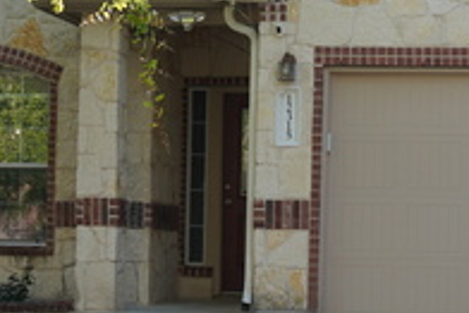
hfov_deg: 14.9
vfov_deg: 10.0
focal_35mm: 137
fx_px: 1786
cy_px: 200
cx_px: 385
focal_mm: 28
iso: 125
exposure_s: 1/640
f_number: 2.8
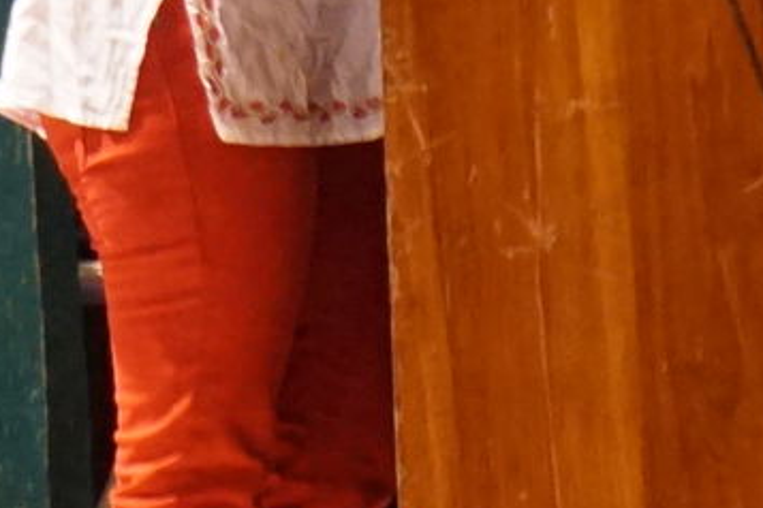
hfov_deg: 5.1
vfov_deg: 3.4
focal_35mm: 403
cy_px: -314
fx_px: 8541
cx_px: 395
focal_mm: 50
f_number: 5.6
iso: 3200
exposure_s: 1/20
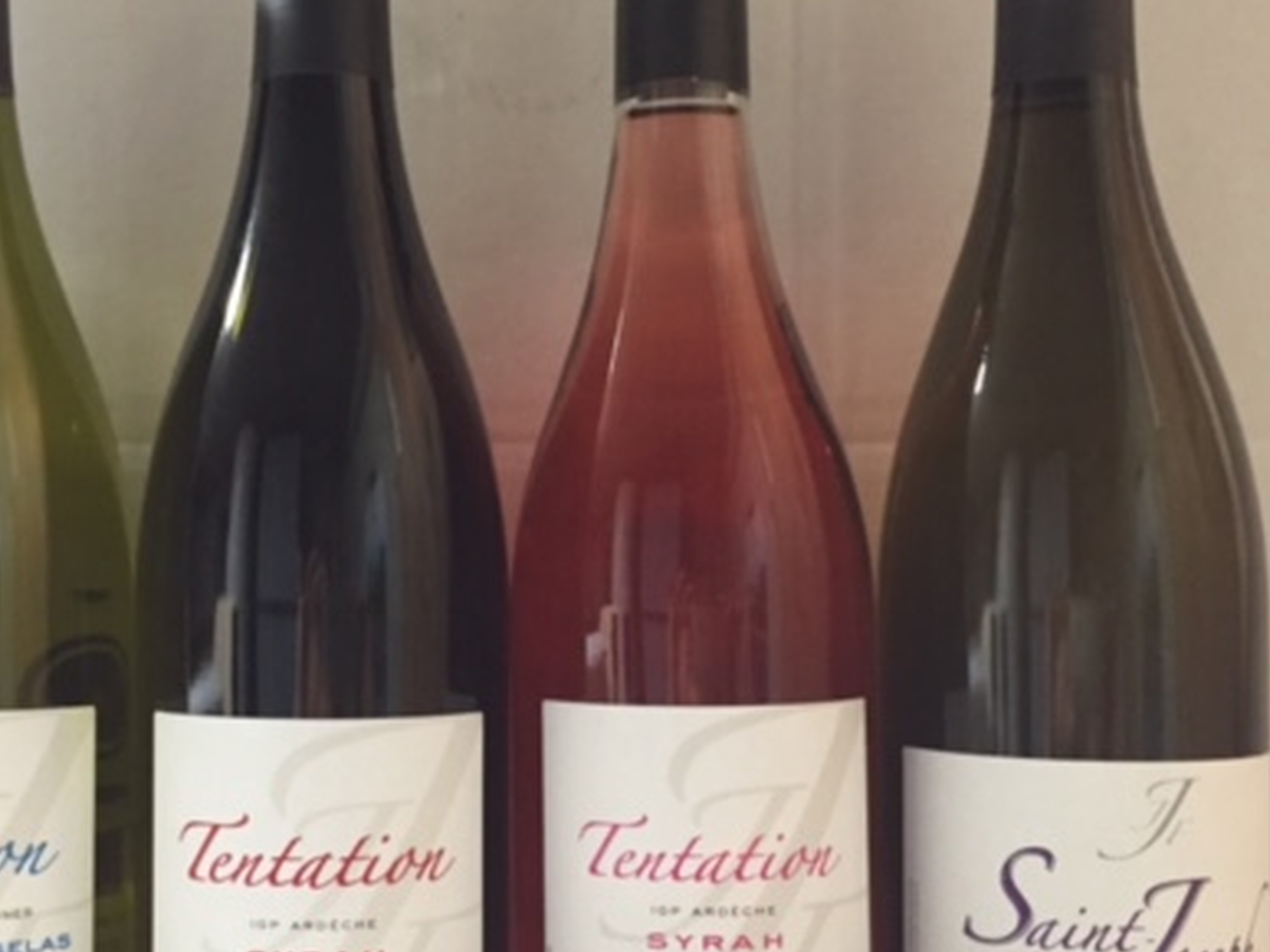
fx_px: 1760
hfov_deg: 39.5
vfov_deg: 30.2
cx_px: 492
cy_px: 561
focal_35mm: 48
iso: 250
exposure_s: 1/24
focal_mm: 4.15
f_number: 2.2
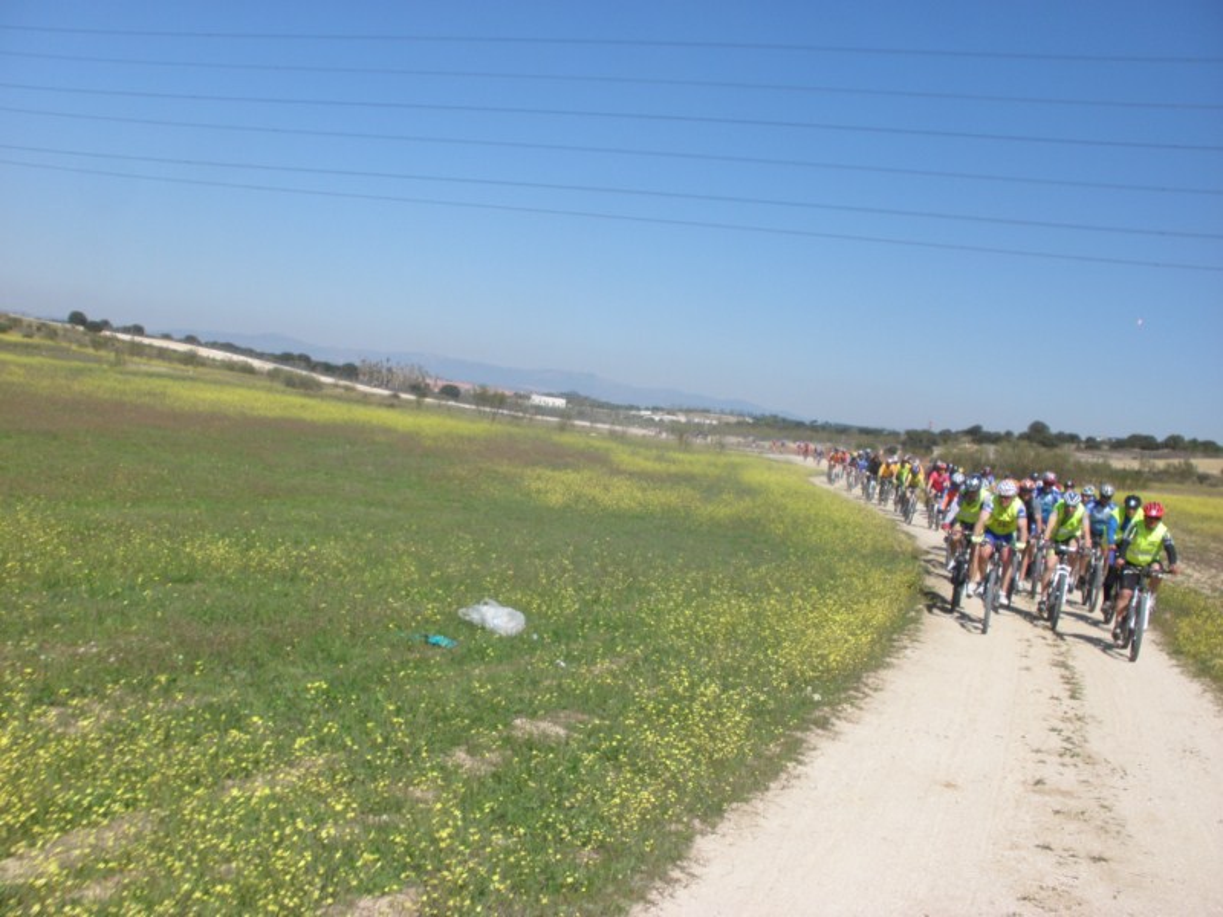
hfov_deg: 51.4
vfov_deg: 39.7
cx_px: 612
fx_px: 1272
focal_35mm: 36
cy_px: 458
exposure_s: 1/320
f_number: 5.6
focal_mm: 6.3
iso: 64
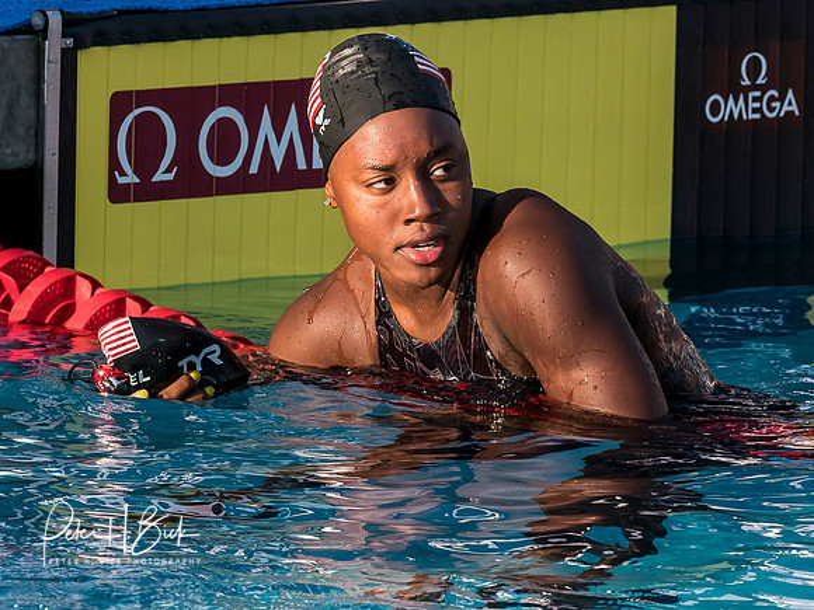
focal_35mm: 609
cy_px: 330
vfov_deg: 2.4
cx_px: 454
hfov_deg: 3.3
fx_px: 14329
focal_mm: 150
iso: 640
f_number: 5.6
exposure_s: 1/1600
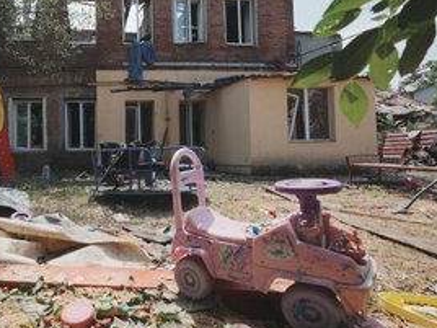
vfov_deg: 58.8
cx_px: 126
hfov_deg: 70.4
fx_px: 290
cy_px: 149
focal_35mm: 23
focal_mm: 16
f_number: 7.1
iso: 100
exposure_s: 1/400
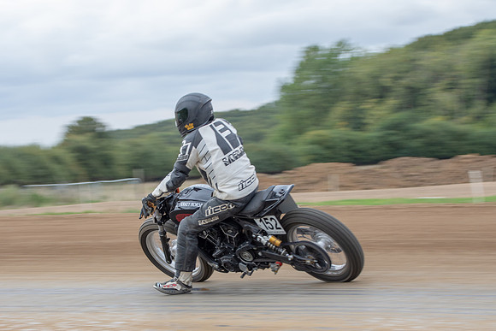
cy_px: 173
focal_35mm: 147
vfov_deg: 9.3
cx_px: 203
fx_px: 2030
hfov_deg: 13.9
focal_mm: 78
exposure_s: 1/125
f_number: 8
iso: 320
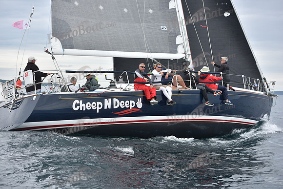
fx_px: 550
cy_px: 94
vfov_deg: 19.5
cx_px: 142
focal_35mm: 70
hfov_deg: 28.8
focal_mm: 70
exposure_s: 1/800
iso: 250
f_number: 5
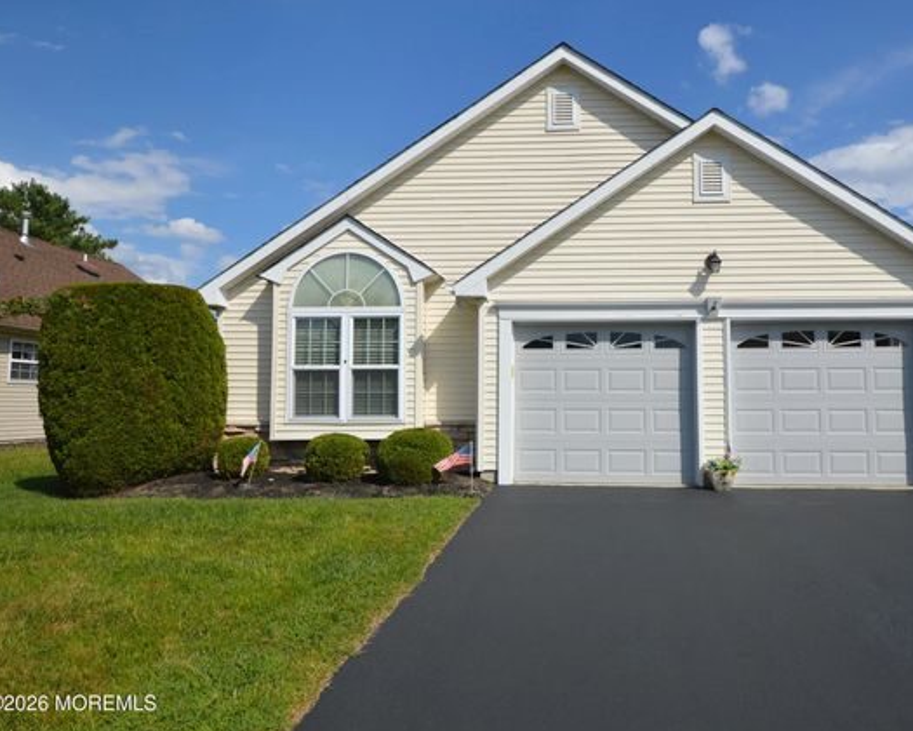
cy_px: 366
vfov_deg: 58.8
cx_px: 543
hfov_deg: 69.7
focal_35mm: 24
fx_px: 649
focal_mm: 14
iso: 100
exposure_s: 1/320
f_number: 9
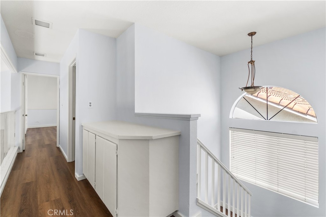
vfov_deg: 77.3
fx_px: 136
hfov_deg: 100.4
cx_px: 163
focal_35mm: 15
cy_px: 108
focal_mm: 10
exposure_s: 1/3
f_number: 7.1
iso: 100
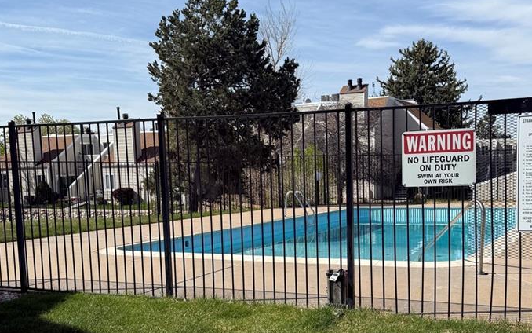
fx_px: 653
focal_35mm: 45
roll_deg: -0.5
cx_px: 312
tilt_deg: -5.4
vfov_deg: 28.3
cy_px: 242
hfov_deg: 44.2
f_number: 1.78
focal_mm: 6.76
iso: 80
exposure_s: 1/4405
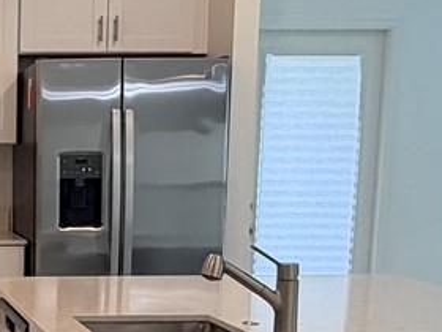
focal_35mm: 80
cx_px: -101
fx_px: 1021
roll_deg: +0.9
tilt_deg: -8.0
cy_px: 307
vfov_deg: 18.1
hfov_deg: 22.3
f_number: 2.2
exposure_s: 1/120
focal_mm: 2.22
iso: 160
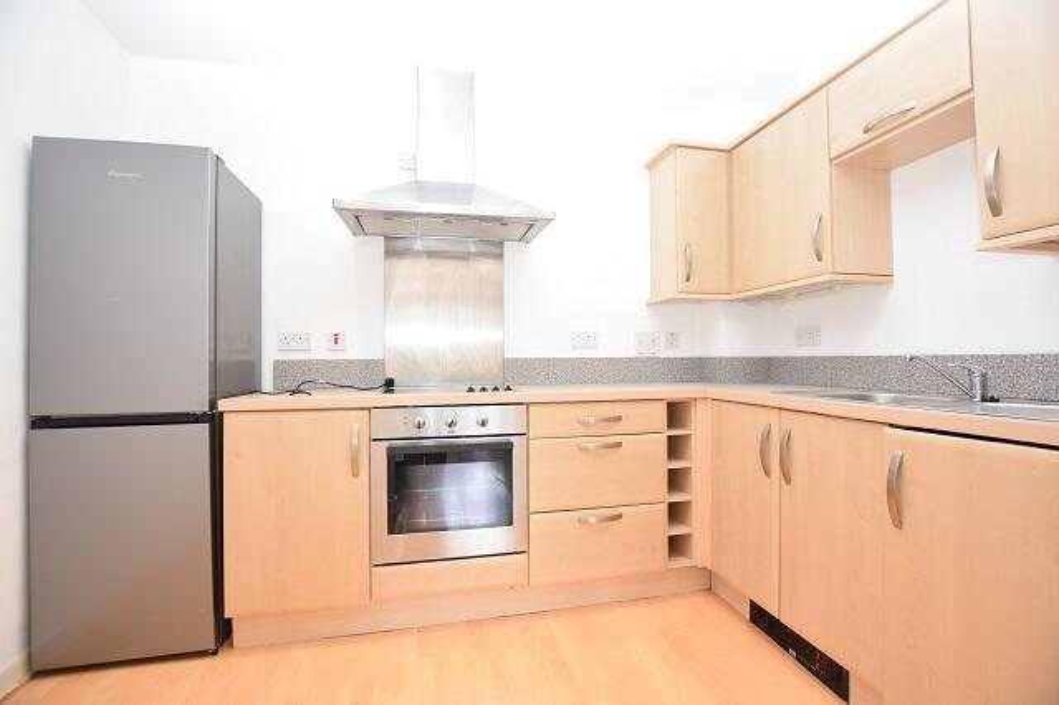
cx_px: 530
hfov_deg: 100.4
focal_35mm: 15
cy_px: 352
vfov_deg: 77.3
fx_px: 441
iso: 800
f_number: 4.5
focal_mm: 10
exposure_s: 1/80
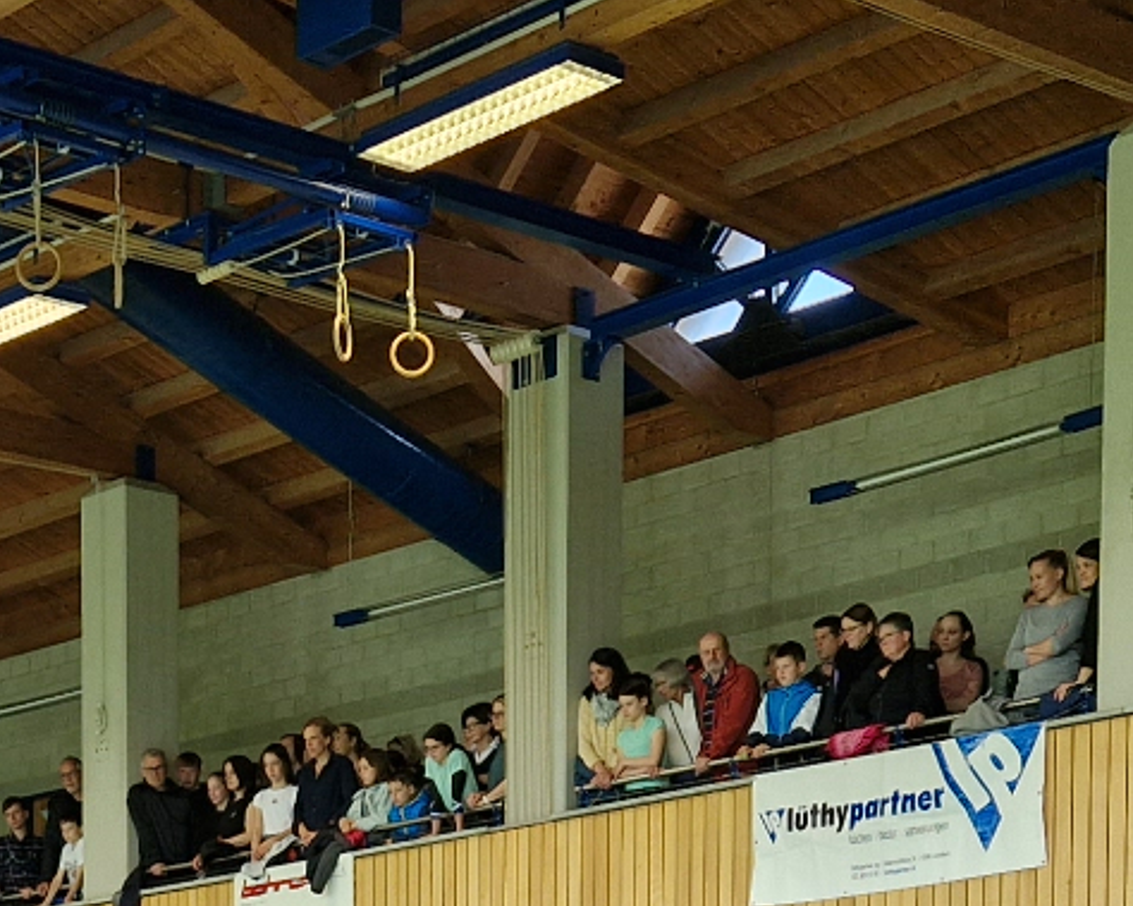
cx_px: 174
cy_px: 1482
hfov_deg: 19.5
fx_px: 3252
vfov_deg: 14.5
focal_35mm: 97
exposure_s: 1/100
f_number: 1.8
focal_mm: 5.4
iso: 64
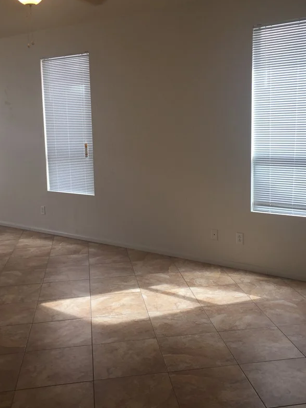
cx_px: 158
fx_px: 448
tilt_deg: -7.7
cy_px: 183
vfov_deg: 48.9
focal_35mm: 38
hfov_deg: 37.7
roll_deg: +1.1
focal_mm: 4.15
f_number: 2.2
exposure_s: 1/60
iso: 32
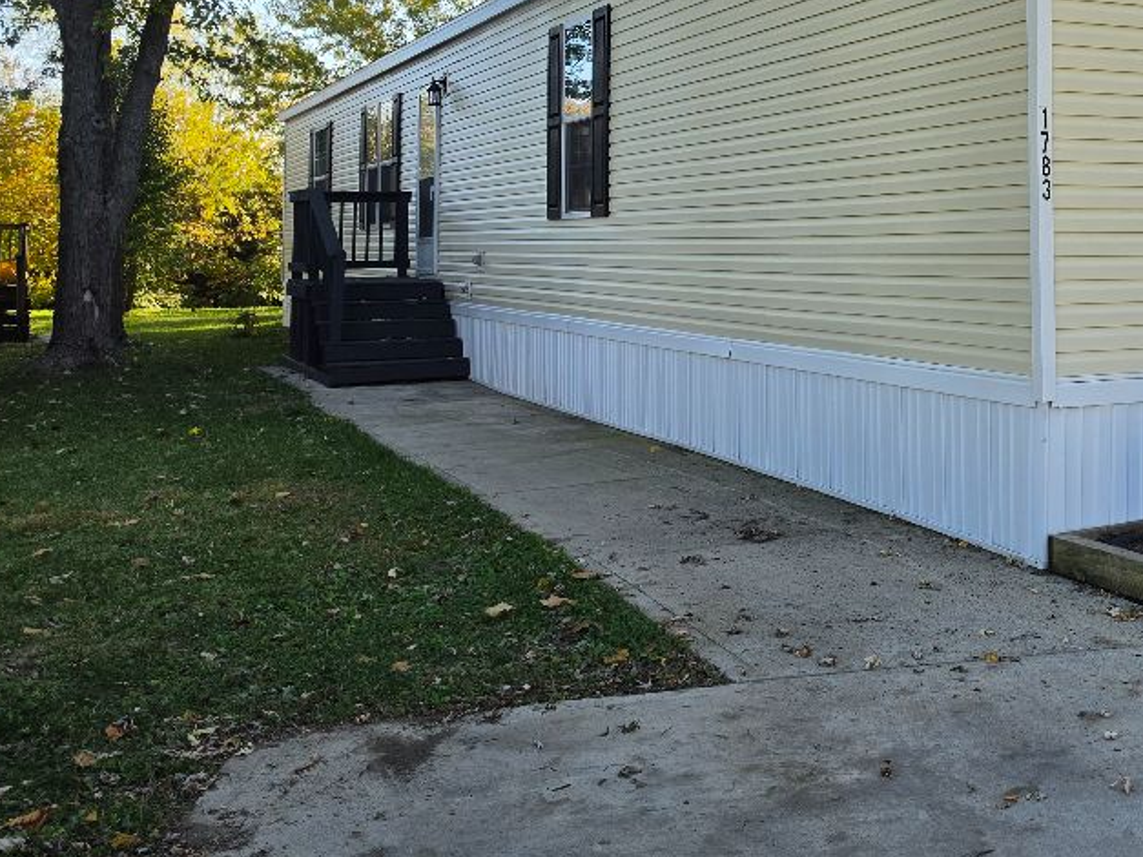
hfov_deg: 40.4
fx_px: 1453
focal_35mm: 44
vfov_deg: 31.7
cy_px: 135
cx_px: 983
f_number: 1.4
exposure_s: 1/2327
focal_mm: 6.5
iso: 64
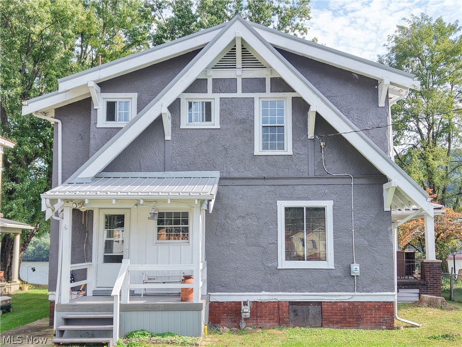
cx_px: 231
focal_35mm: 24
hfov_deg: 71.6
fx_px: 320
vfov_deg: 56.8
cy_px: 174
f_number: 1.8
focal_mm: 8.67
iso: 410
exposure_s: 1/1500
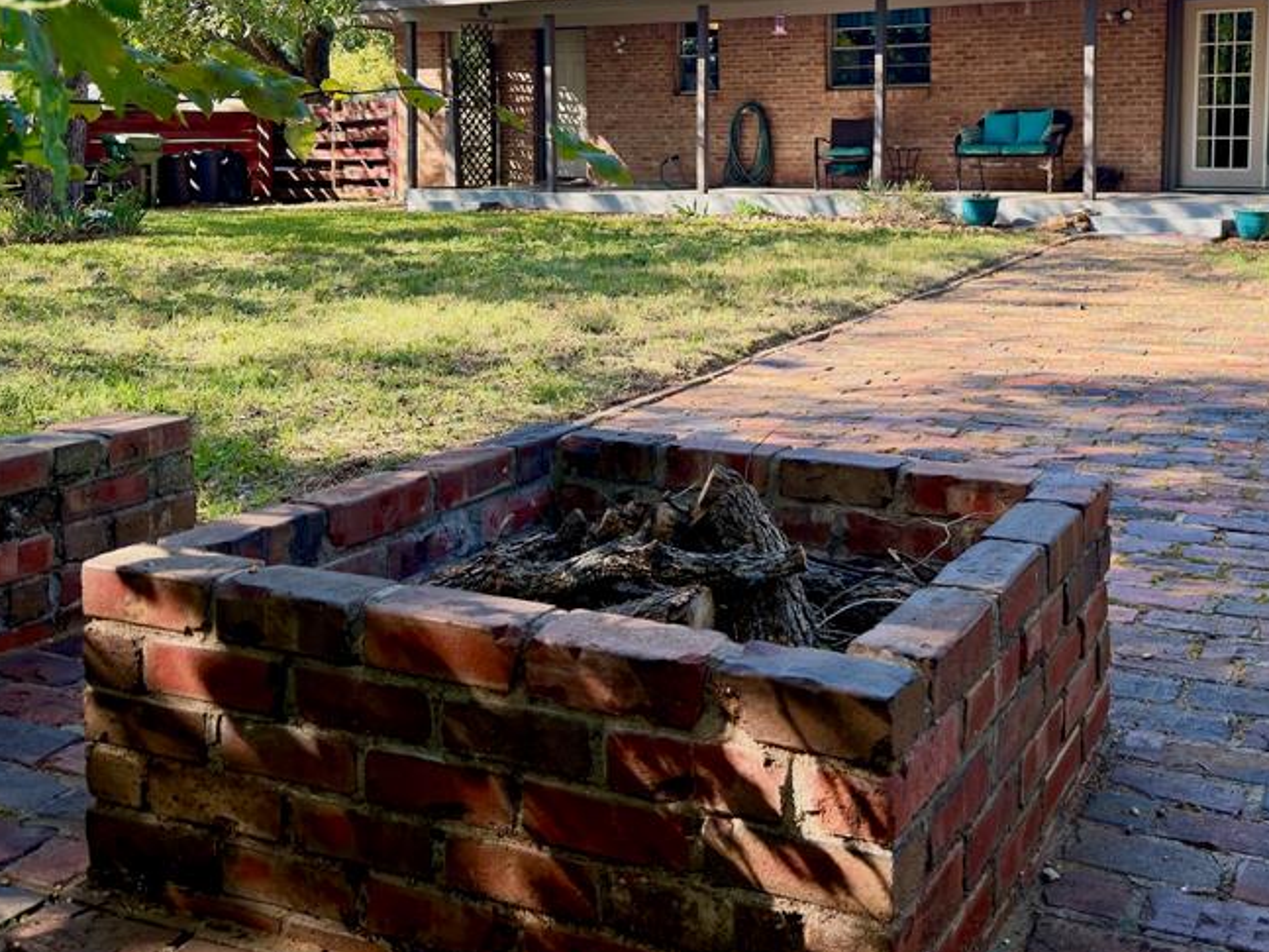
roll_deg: -0.3
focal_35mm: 38
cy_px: 228
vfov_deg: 36.7
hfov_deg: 48.2
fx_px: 1393
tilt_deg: -3.5
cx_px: 838
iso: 80
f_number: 1.78
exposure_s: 1/1193
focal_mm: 6.76
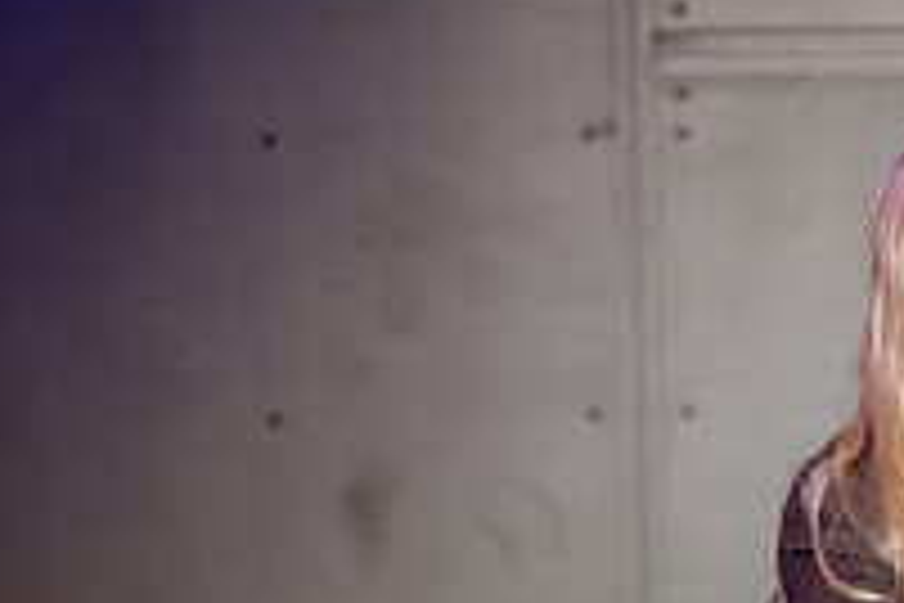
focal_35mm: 599
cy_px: 575
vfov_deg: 2.3
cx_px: 1325
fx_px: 15040
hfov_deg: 3.4
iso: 1250
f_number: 2.8
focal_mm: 175
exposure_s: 1/500
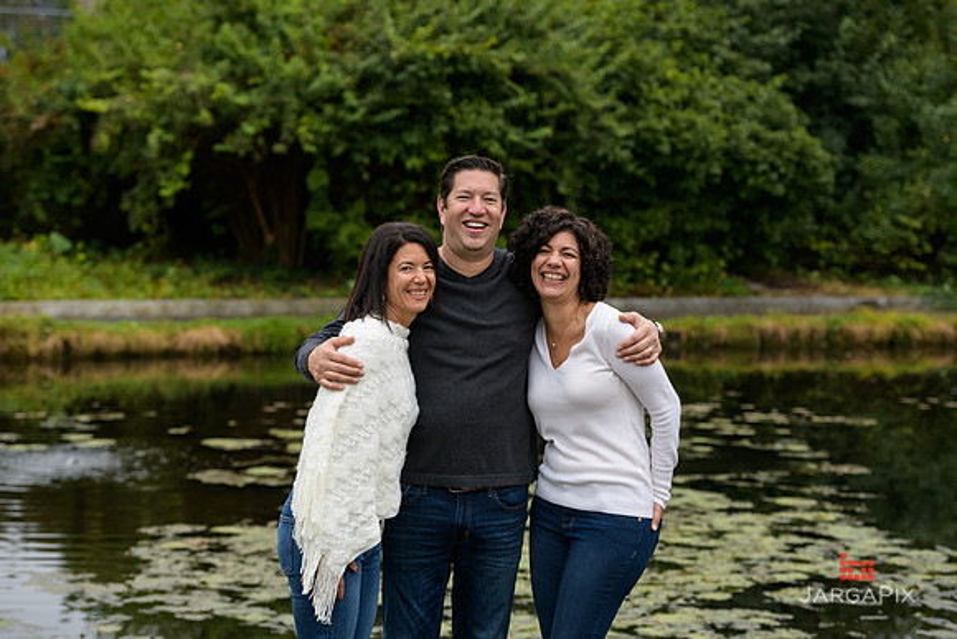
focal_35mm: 105
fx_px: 2792
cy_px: 320
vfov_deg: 13.0
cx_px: 478
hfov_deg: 19.5
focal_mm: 105
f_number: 4
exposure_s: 1/400
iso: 400
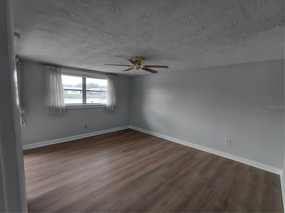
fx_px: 132
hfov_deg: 94.5
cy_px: 106
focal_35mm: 16
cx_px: 142
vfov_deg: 78.1
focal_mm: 1.64
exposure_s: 1/50
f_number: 2.2
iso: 50
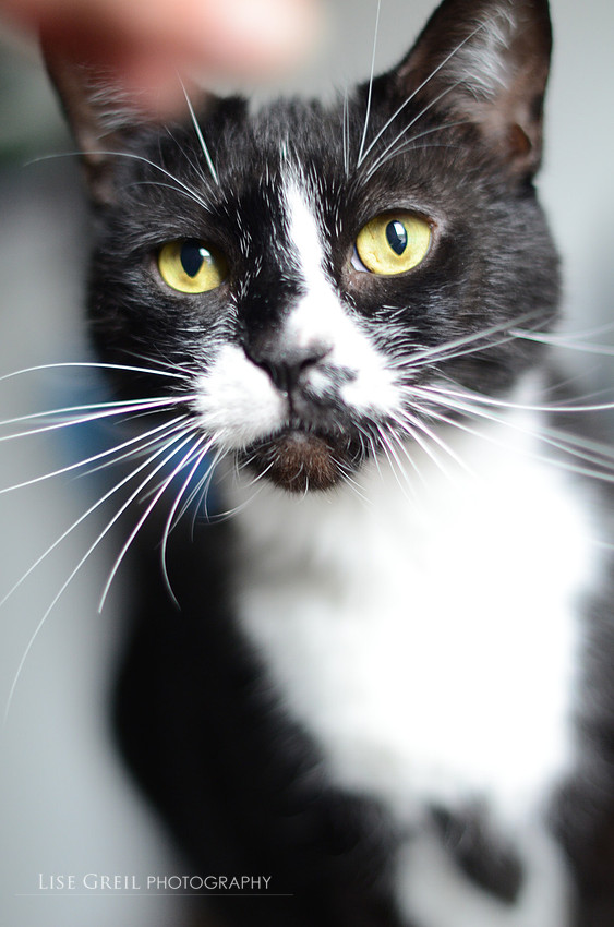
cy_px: 464
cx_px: 307
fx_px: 1927
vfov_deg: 27.0
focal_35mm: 75
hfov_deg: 18.1
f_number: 1.6
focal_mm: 50
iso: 640
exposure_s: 1/500
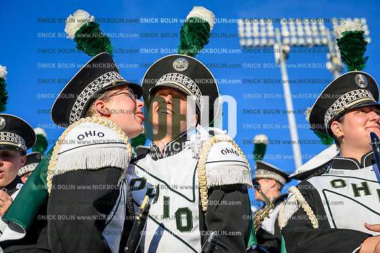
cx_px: 190
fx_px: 538
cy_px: 126
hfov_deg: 38.9
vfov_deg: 26.5
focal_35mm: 51
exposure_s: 1/640
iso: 125
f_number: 4
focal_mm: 51
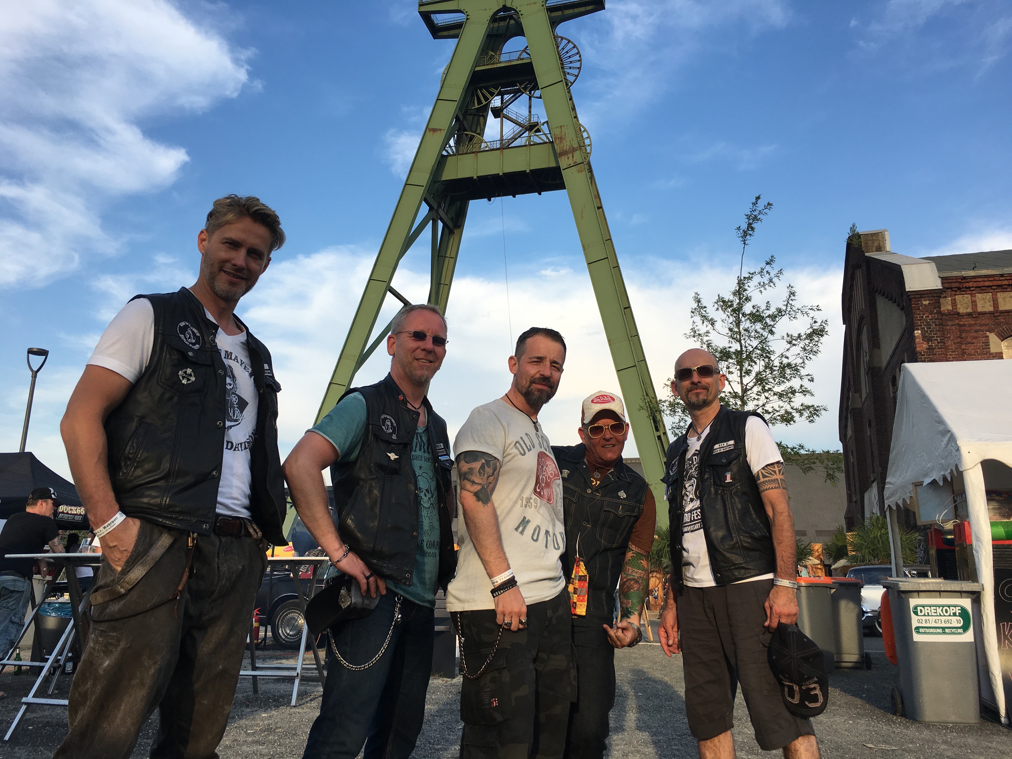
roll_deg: -0.7
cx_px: 506
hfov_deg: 61.7
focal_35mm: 29
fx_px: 848
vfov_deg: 48.2
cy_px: 380
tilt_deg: +14.0
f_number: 2.2
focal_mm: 4.15
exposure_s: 1/810
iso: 25
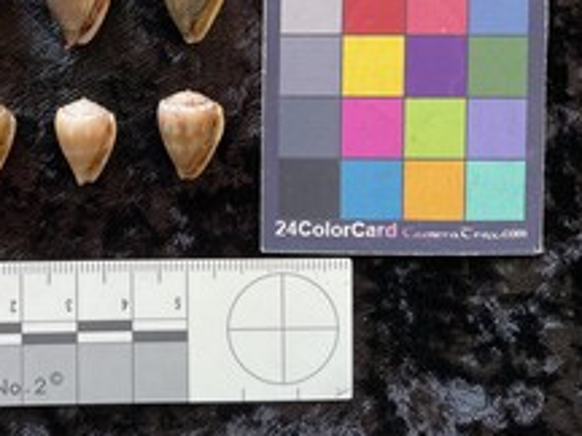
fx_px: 790
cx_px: 113
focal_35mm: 47
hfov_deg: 38.8
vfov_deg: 30.4
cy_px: 112
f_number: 1.8
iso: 50
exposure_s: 1/60
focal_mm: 3
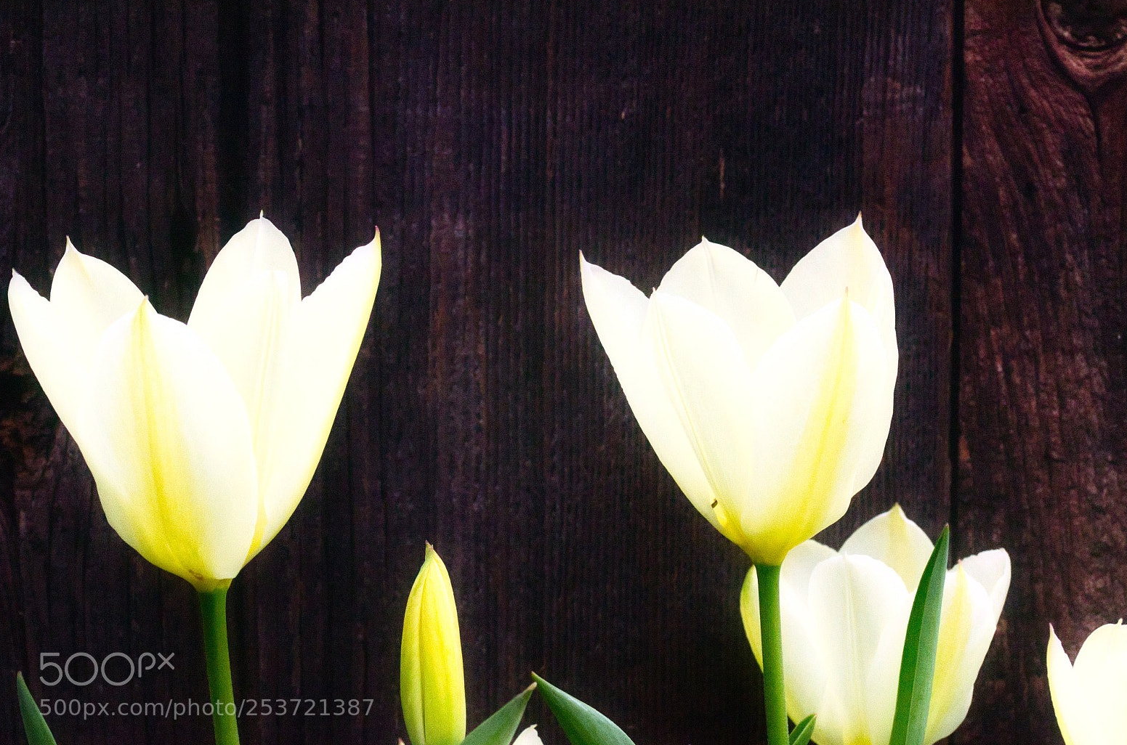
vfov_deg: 8.4
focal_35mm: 163
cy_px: 380
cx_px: 575
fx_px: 5075
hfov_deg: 12.7
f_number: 13
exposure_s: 1/2000
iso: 800
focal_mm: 105
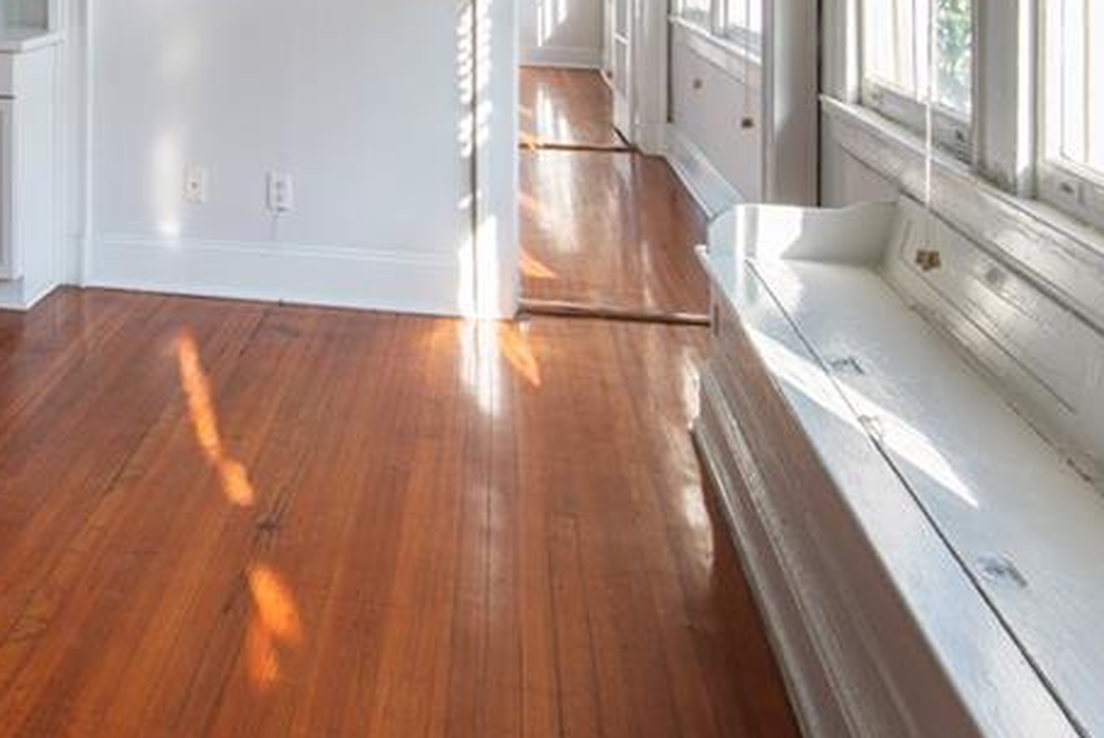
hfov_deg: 49.6
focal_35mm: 36
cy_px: -57
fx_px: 1105
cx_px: 201
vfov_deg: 32.8
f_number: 7.1
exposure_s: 1/125
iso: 250
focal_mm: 16
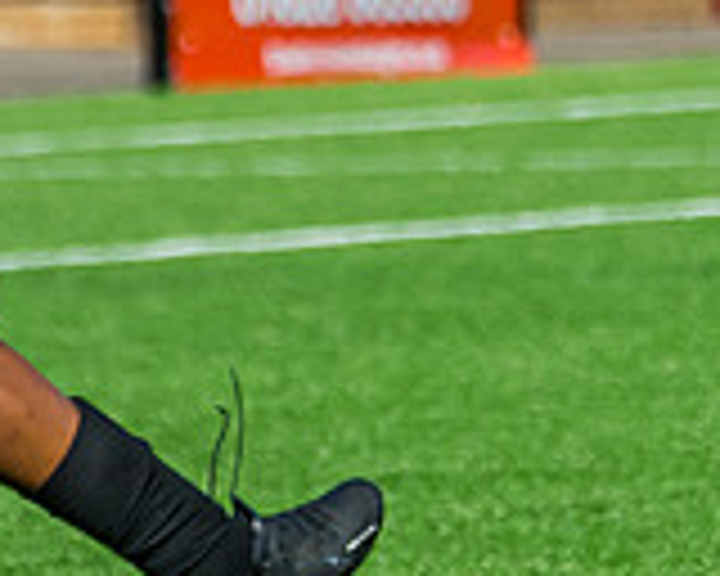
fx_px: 19050
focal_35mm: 894
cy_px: 393
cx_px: -489
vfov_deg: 1.7
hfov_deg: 2.2
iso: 400
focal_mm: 165
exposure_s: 1/3200
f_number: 5
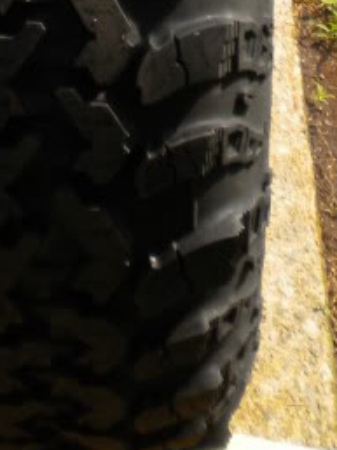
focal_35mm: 139
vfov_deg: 12.9
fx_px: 1807
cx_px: -75
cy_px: -347
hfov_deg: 10.5
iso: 80
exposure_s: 1/195
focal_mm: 6.3
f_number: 4.6
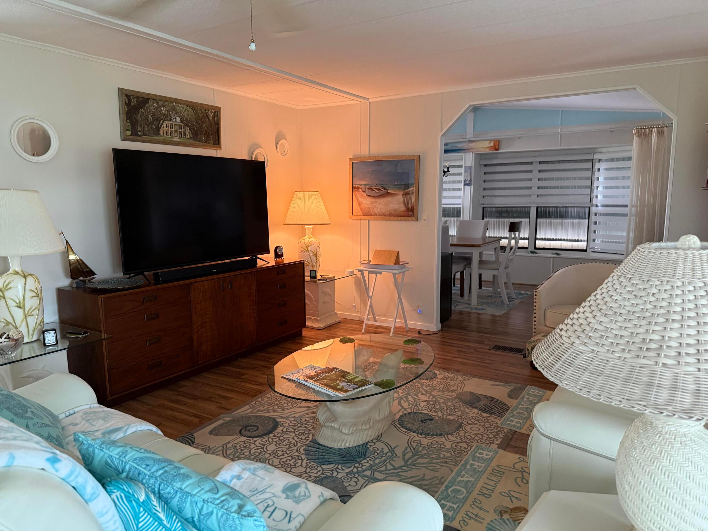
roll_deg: +1.3
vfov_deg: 56.8
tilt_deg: -8.3
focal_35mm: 24
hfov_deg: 71.6
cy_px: 266
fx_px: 491
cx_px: 354
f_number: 1.78
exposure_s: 1/60
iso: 500
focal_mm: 6.76
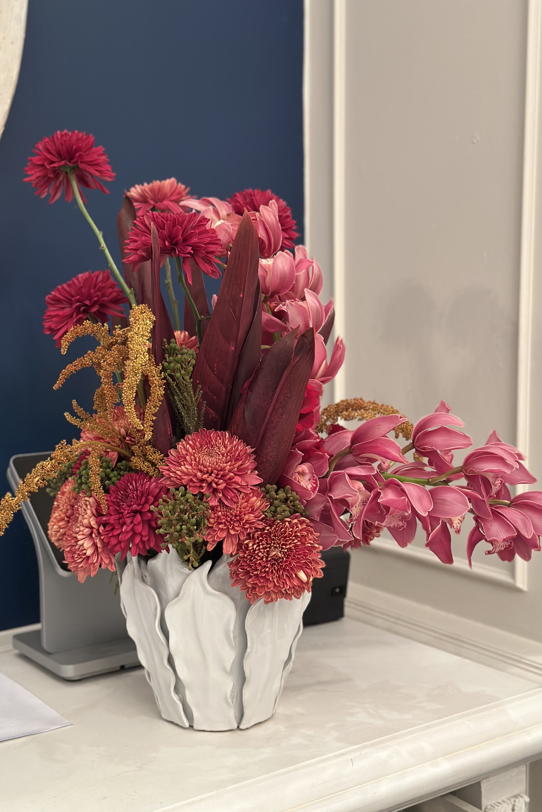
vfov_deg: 39.6
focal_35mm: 50
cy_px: 406
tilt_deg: -6.9
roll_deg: +0.5
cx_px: 246
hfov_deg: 27.0
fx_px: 1129
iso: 250
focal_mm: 6.86
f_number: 1.78
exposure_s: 1/50
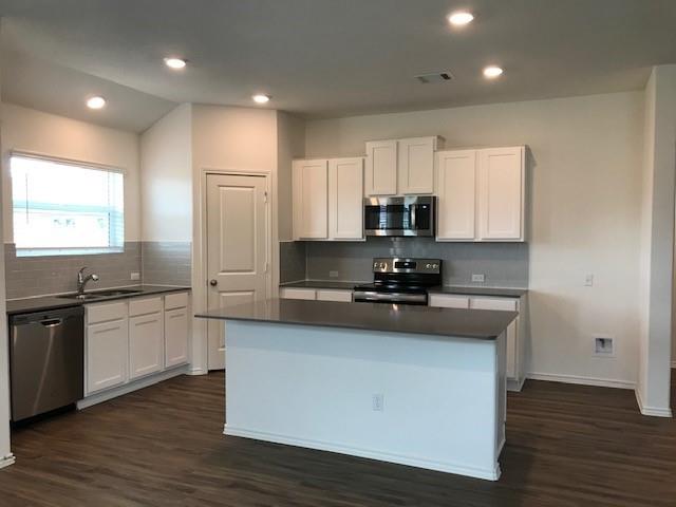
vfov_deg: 49.7
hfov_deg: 63.4
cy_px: 254
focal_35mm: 28
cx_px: 338
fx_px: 547
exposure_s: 1/40
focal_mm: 3.99
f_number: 1.8
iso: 25
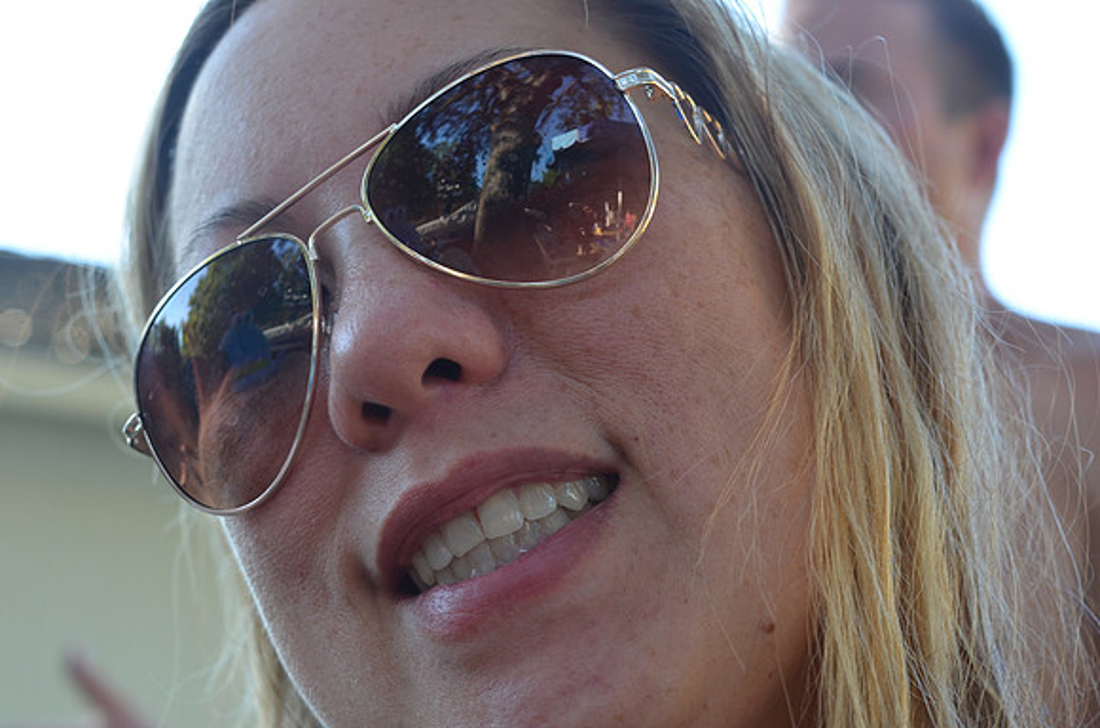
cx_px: 550
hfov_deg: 27.0
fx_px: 2287
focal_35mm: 75
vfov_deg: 18.1
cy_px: 364
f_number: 5.6
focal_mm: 50
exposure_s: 1/125
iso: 400
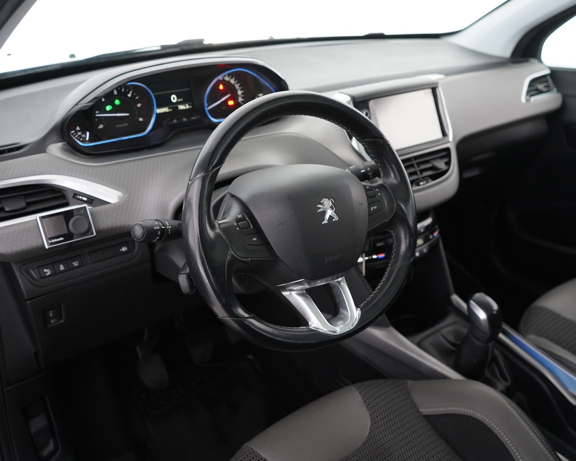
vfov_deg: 45.8
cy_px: 229
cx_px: 314
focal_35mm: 32
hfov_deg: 55.6
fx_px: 546
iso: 6400
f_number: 3.5
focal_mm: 28
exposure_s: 1/60
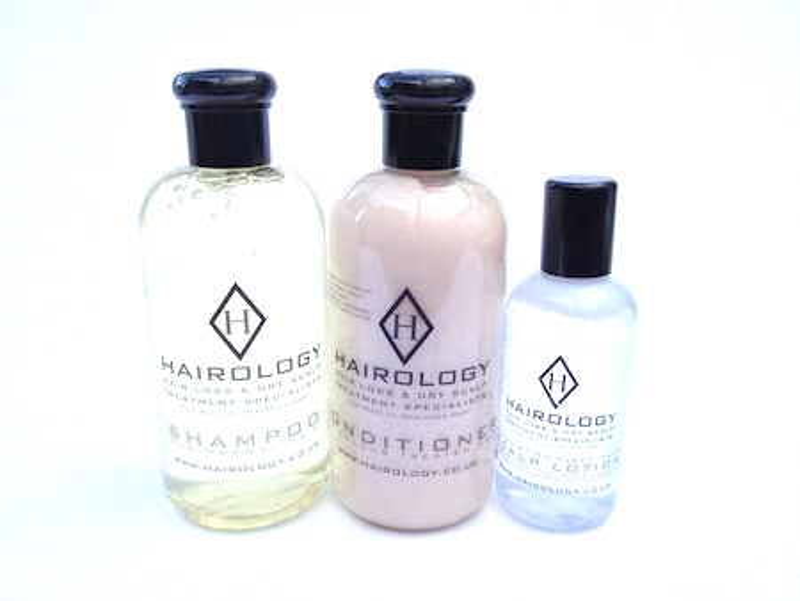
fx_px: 809
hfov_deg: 52.6
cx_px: 400
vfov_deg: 40.7
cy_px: 300
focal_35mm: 35
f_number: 2.4
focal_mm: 4.28
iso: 50
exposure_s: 1/159
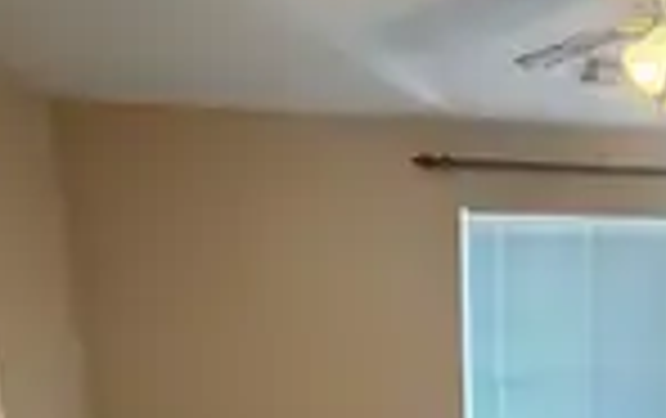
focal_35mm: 40
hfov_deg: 45.3
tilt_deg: -12.9
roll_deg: +0.2
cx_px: 580
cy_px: 503
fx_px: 727
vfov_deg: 28.0
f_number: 2.2
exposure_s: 1/60
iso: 320
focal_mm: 2.22
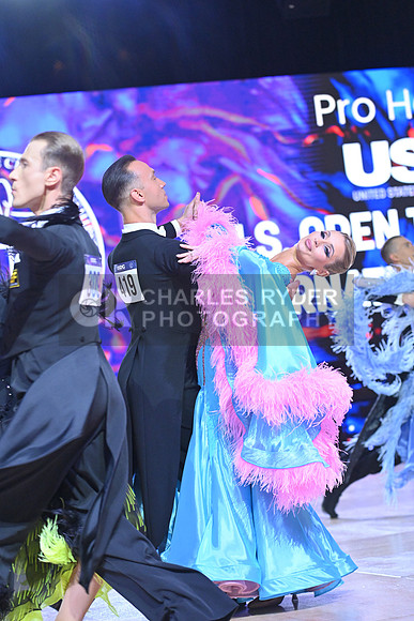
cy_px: 310
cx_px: 207
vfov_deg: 17.6
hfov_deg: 11.8
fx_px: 2000
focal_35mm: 116
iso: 4000
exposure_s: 1/400
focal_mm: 116
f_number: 5
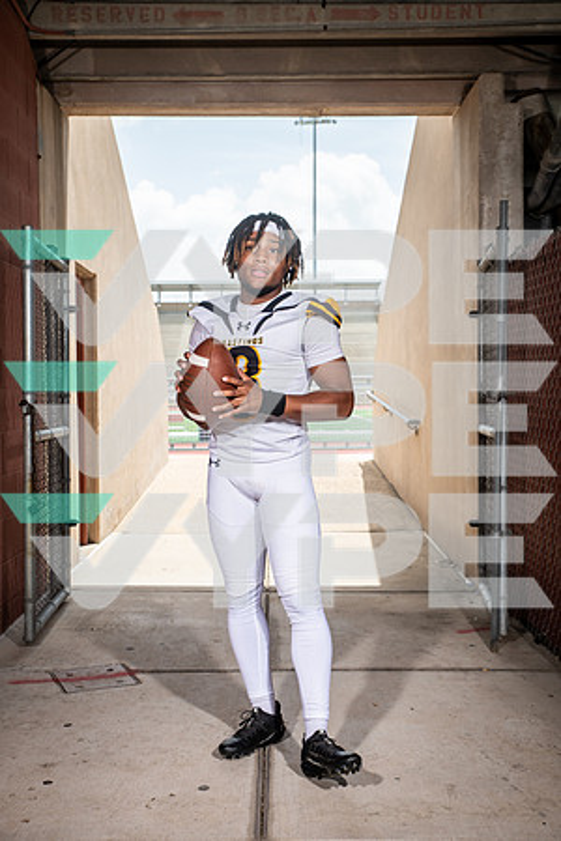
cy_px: 420
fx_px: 982
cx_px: 280
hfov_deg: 31.9
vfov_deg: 46.4
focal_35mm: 42
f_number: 7.1
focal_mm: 42
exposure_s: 1/400
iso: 160
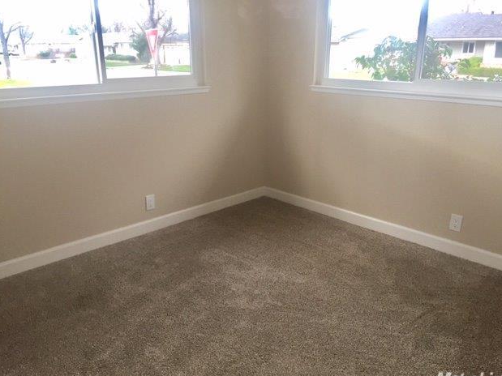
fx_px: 435
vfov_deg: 46.8
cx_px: 257
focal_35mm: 30
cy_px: 194
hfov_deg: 60.0
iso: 40
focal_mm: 4.15
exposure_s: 1/30
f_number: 2.2
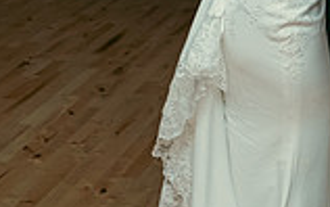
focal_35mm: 105
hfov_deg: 18.4
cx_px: 430
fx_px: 945
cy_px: -145
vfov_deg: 11.7
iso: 500
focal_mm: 28
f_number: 3.5
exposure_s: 1/160
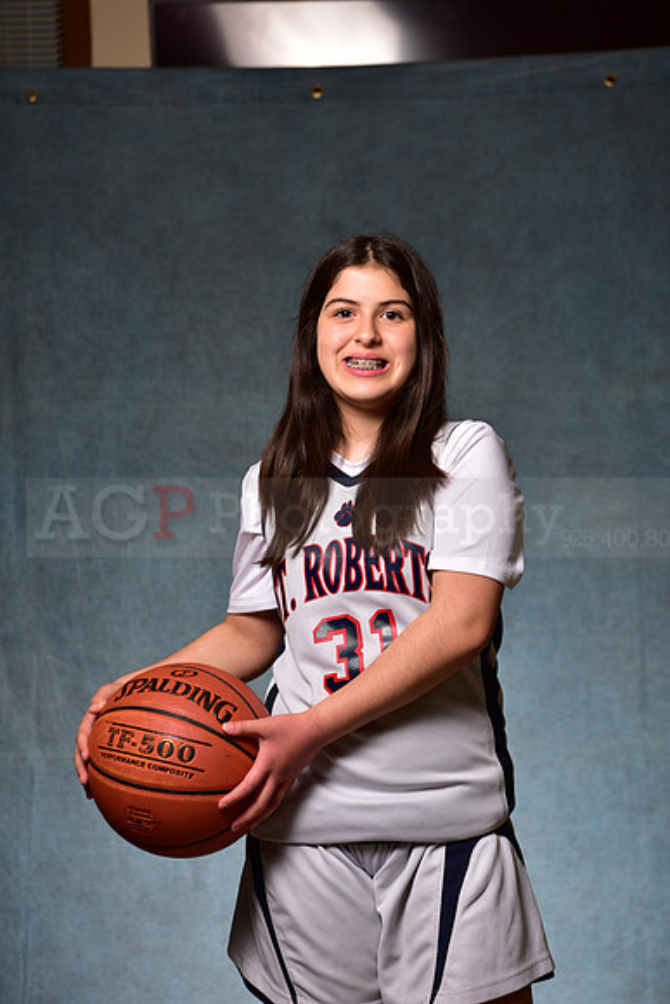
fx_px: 1953
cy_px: 502
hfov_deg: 19.5
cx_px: 335
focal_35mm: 70
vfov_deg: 28.8
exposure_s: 1/200
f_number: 5
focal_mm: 70
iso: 100
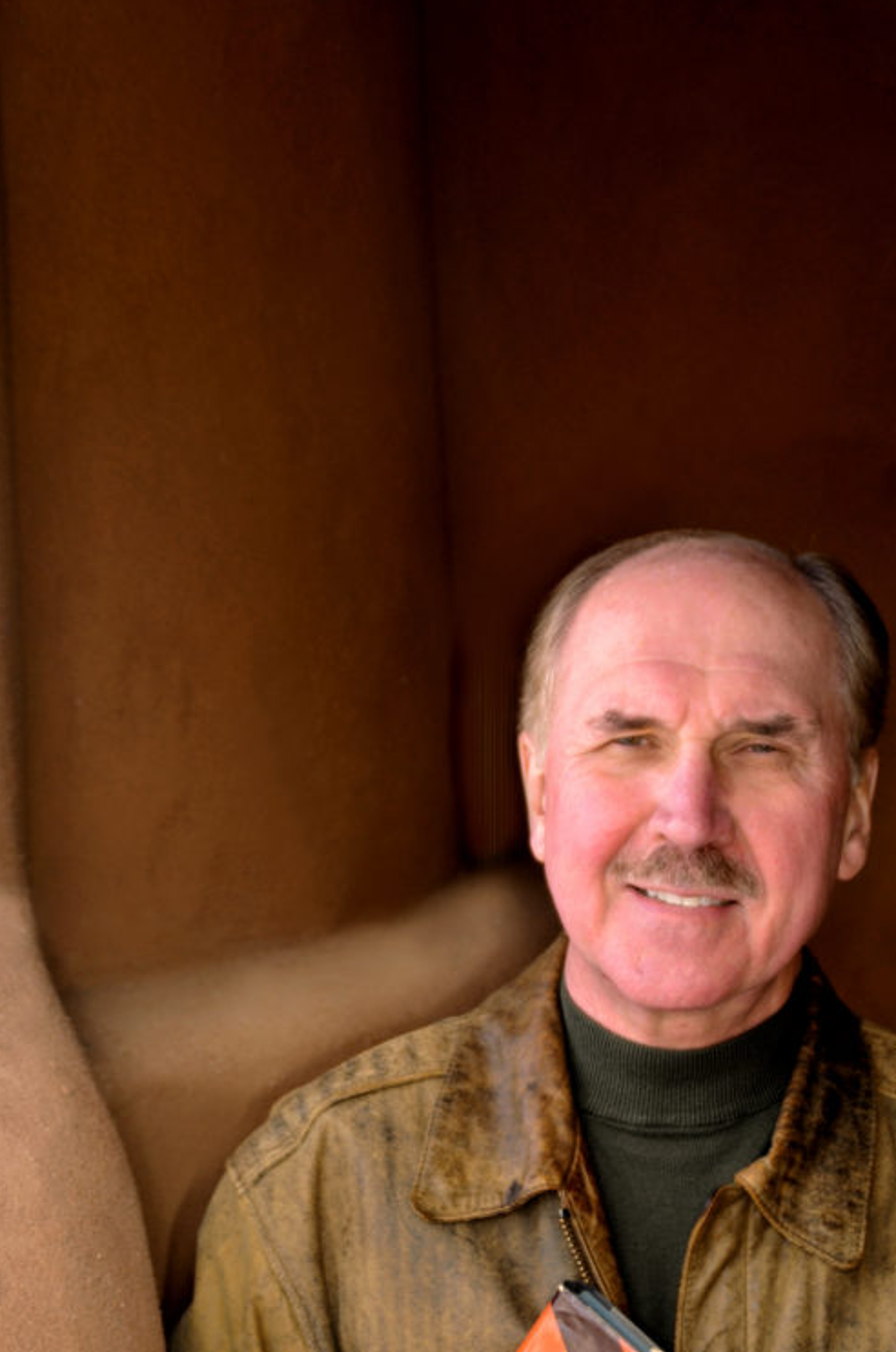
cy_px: 927
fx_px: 2173
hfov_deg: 23.3
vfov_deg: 34.1
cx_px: 406
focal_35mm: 58
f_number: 4
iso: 200
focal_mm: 28
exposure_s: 1/80
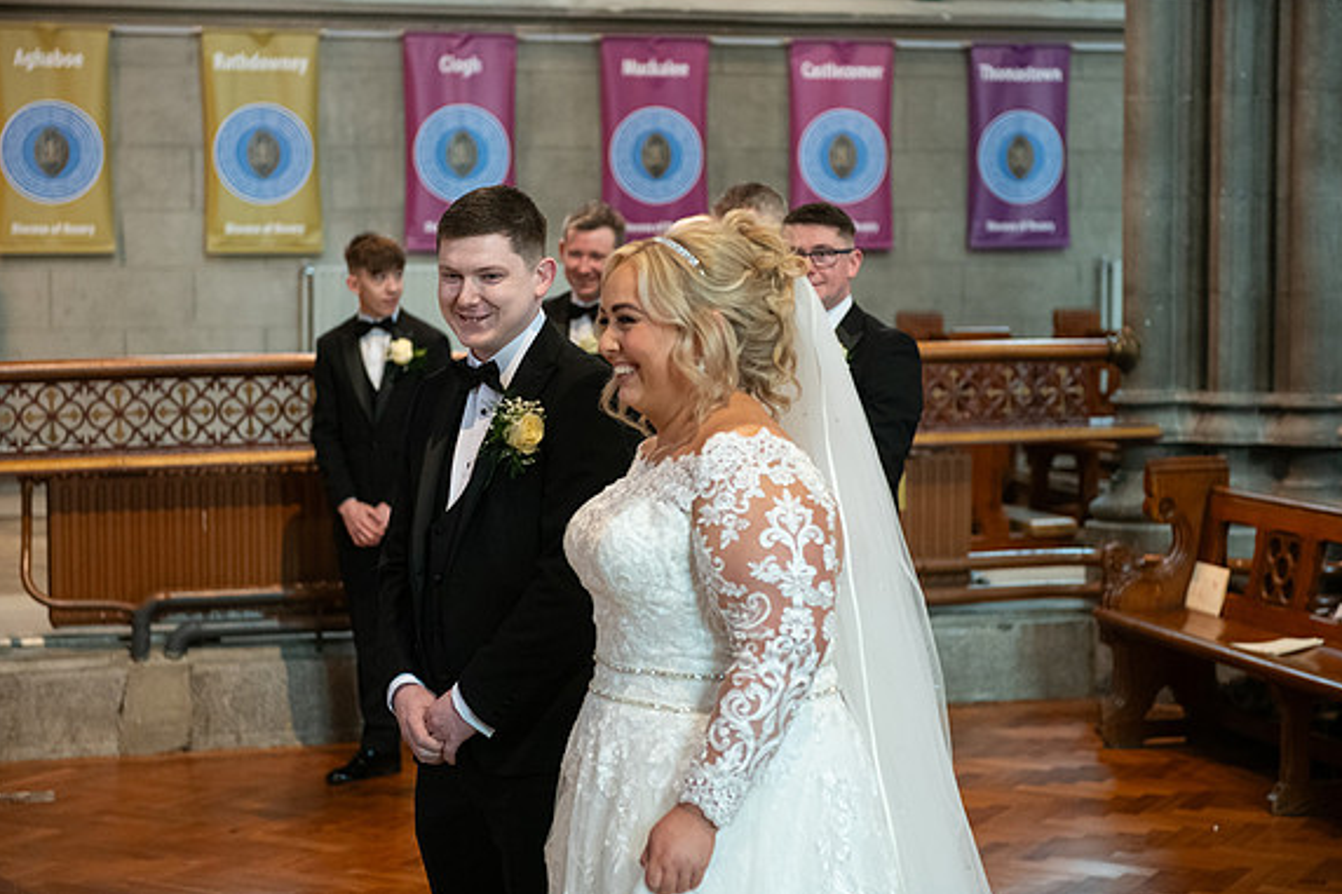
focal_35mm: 71
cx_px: 676
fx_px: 2646
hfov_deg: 28.5
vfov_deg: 19.2
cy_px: 445
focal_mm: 70
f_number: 3.5
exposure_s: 1/160
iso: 1250
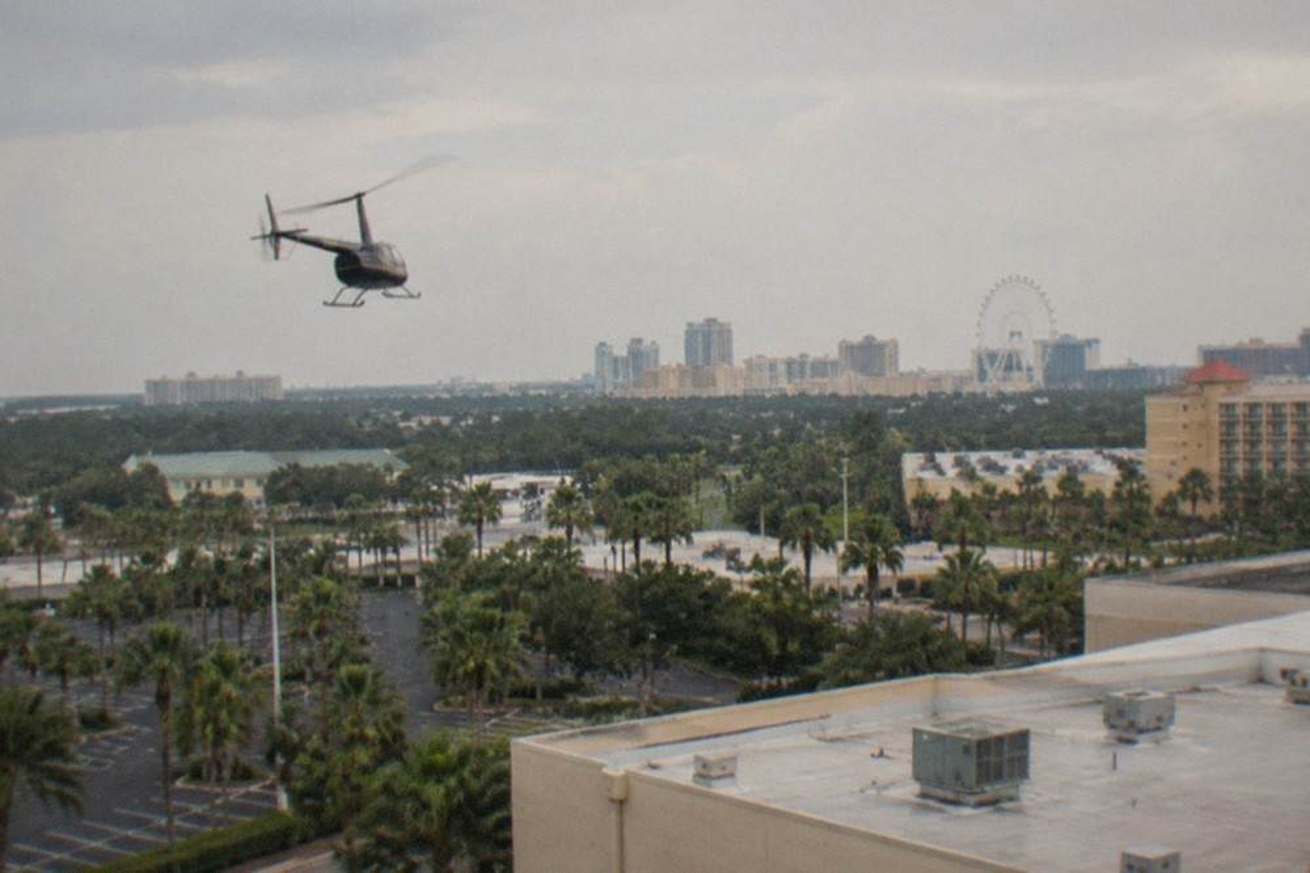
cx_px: 655
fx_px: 3819
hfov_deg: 19.5
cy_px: 436
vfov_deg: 13.0
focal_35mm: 105
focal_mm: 105
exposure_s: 1/320
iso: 160
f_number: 10
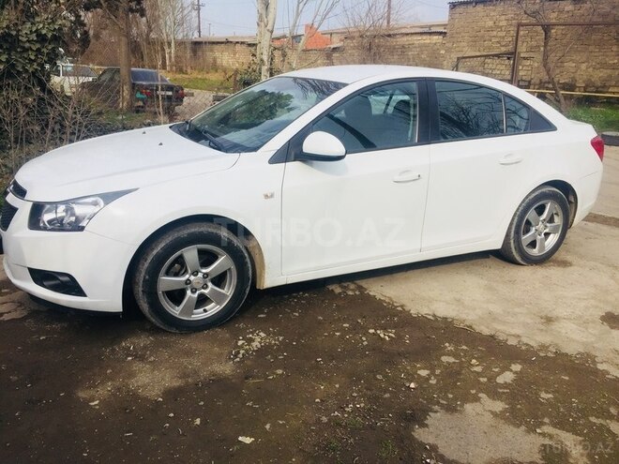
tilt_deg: -19.1
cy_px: 232
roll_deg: -3.7
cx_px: 310
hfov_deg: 61.7
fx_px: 519
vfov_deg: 48.2
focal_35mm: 29
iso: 32
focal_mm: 4.15
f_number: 2.2
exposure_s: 1/2326
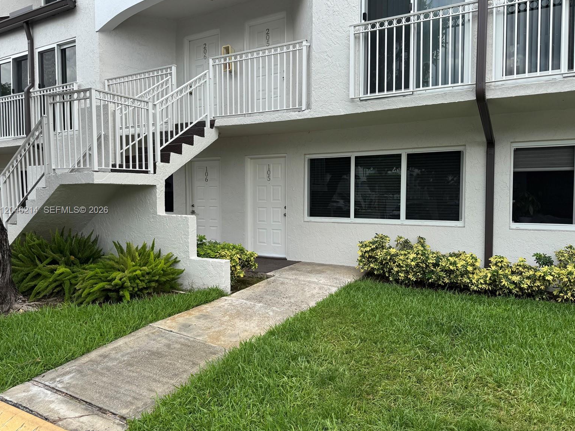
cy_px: 211
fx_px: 415
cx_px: 291
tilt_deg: -3.1
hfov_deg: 69.4
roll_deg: +0.2
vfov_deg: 54.9
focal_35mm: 25
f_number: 1.78
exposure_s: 1/1488
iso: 80
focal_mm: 6.76
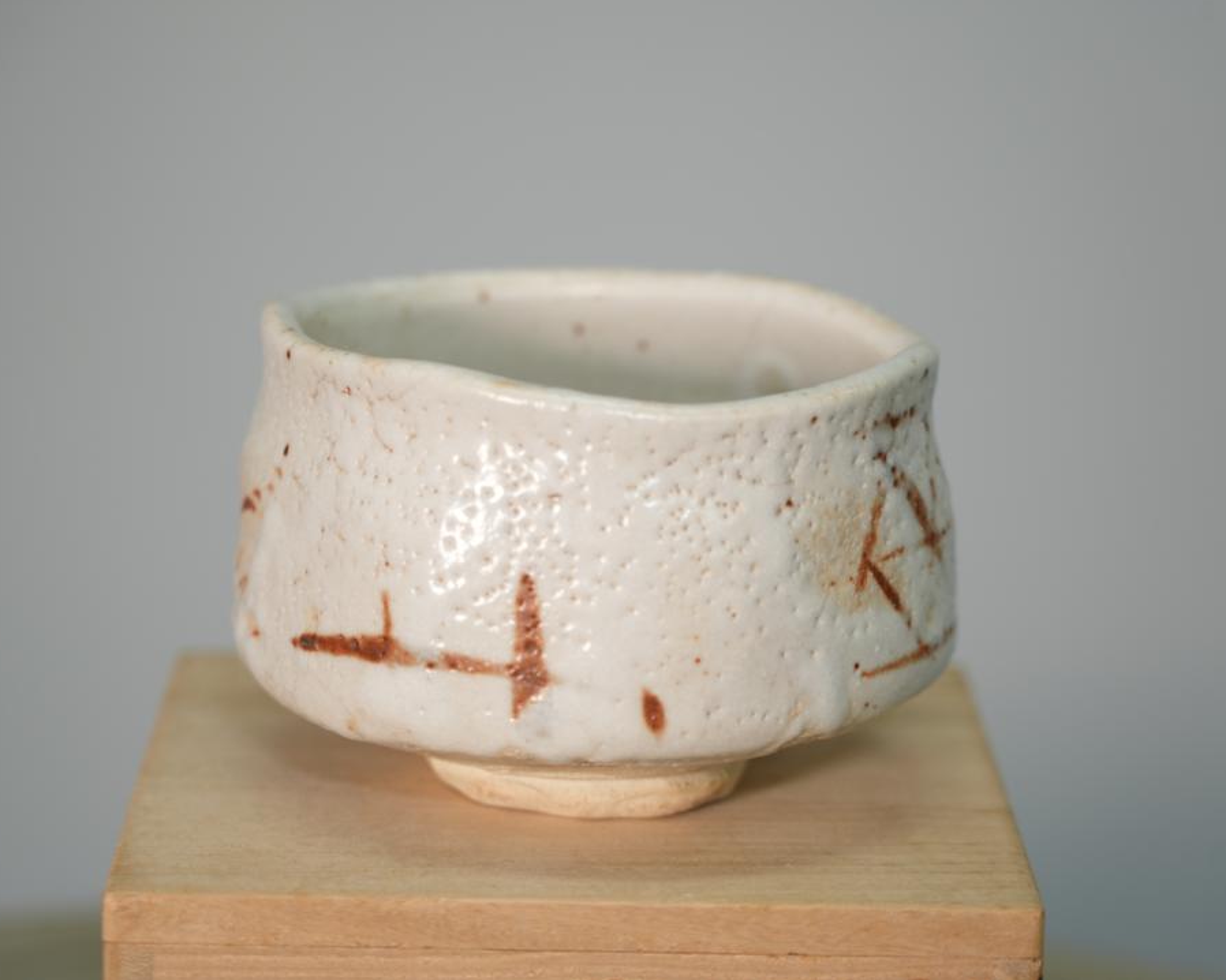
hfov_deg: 16.2
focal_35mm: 119
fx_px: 4317
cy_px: 488
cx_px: 567
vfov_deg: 13.0
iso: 500
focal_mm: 105
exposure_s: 1/125
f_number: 4
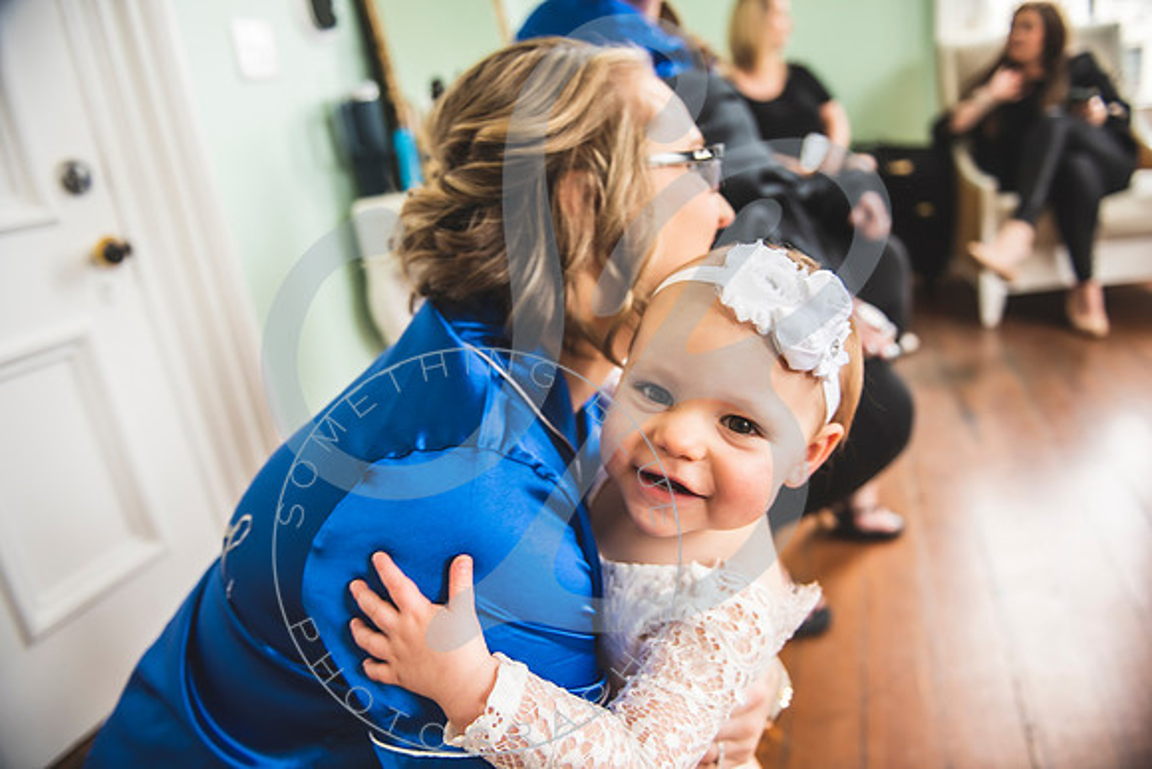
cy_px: 384
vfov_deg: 53.2
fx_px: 768
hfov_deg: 73.7
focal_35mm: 24
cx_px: 576
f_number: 2.8
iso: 125
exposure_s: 1/125
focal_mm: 24
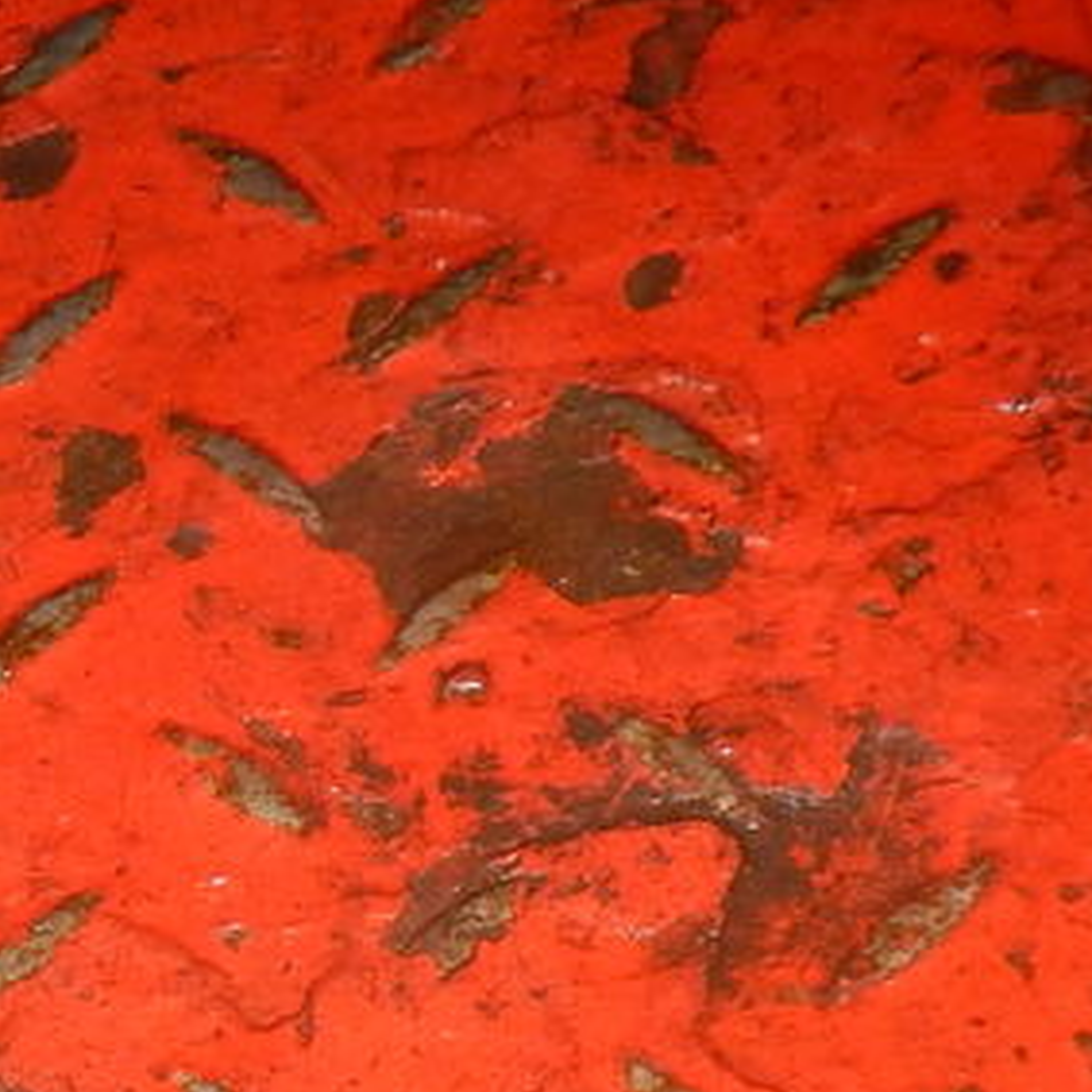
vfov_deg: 15.2
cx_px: -841
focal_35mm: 105
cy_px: 1698
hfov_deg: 14.6
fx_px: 3747
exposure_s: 1/30
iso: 200
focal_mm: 5
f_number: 7.8
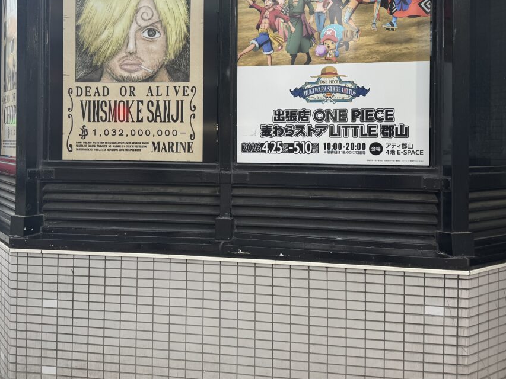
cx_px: 224
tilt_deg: +1.3
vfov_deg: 39.4
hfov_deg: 51.2
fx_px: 526
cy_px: 146
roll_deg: -0.8
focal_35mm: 36
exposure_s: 1/121
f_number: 1.78
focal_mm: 6.76
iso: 100
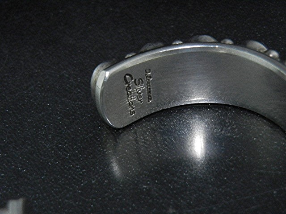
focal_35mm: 89
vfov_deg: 16.6
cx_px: 143
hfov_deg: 22.0
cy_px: 107
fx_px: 735
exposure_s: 1/30
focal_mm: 16
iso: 800
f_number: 8.8
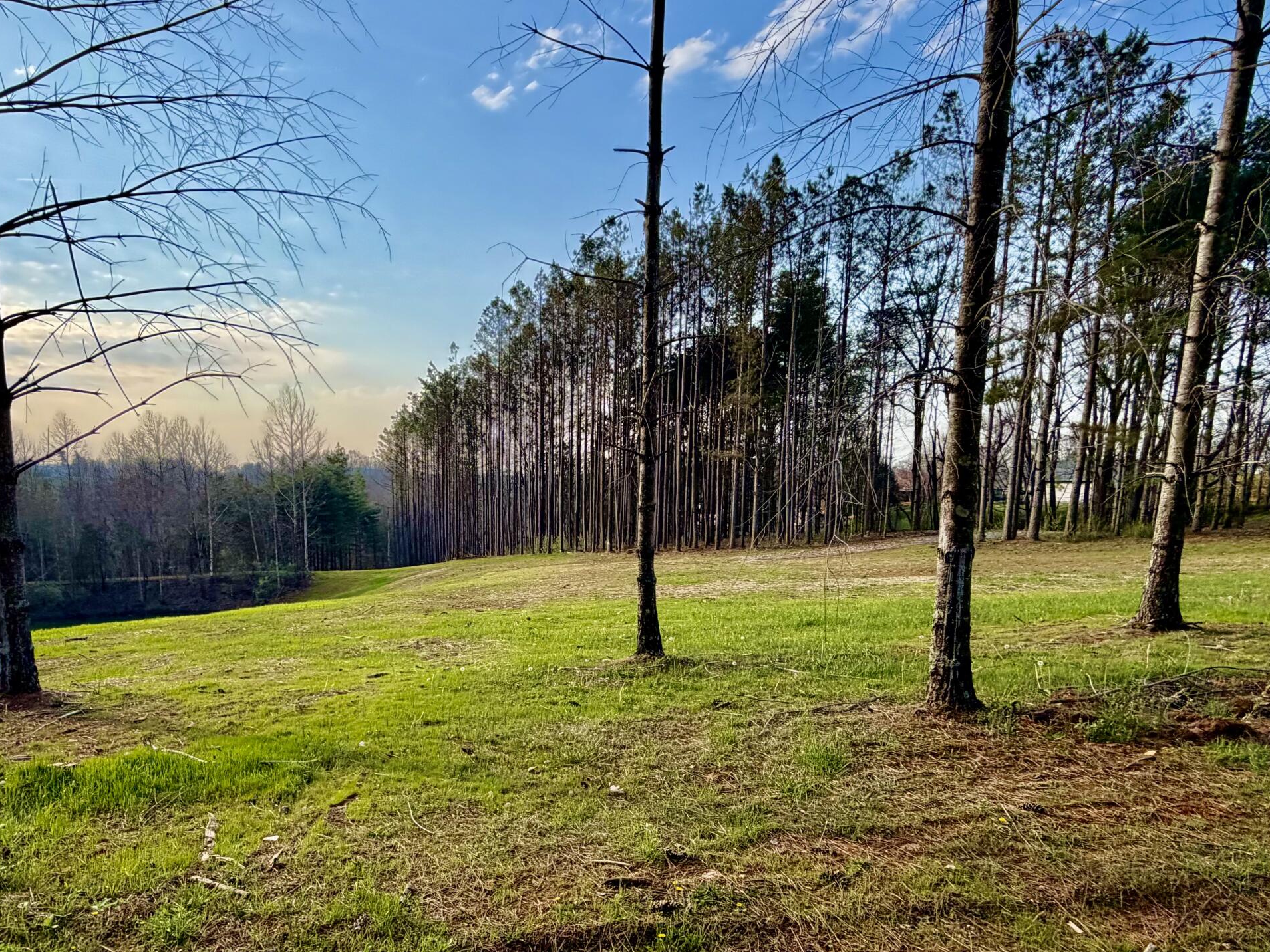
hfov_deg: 75.9
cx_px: 536
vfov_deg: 60.2
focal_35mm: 22
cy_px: 599
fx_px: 807
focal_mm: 2.22
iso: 40
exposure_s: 1/770
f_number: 2.2
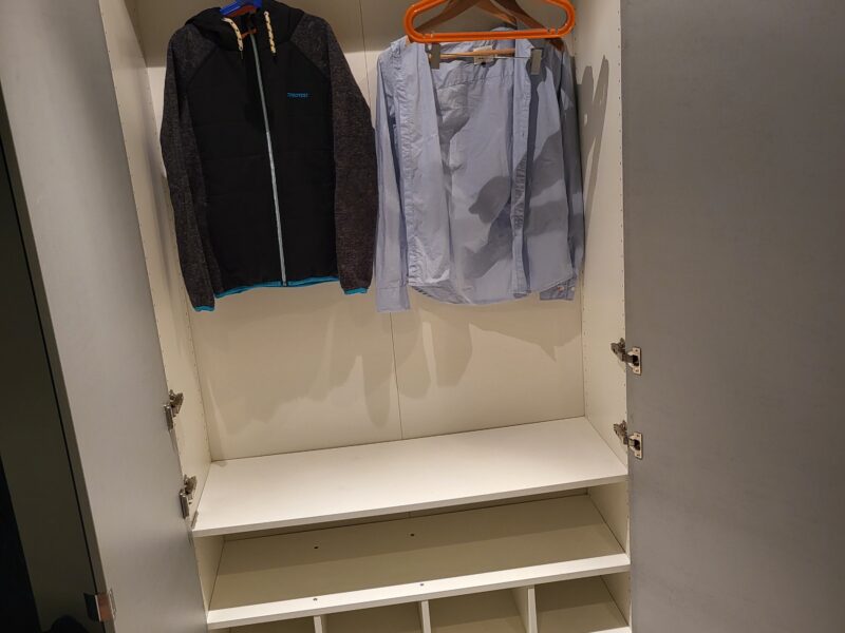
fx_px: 635
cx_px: 422
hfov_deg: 67.3
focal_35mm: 26
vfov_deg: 53.1
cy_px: 316
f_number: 1.8
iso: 160
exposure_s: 1/50
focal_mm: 5.4
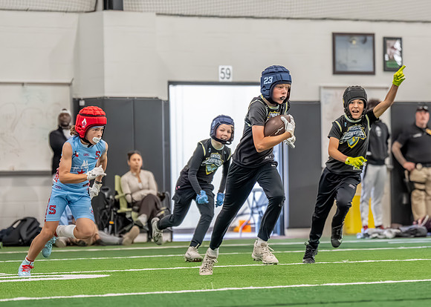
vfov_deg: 6.3
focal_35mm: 229
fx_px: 2807
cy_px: 156
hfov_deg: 8.8
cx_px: 270
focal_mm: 129
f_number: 2.8
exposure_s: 1/1000
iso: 6400
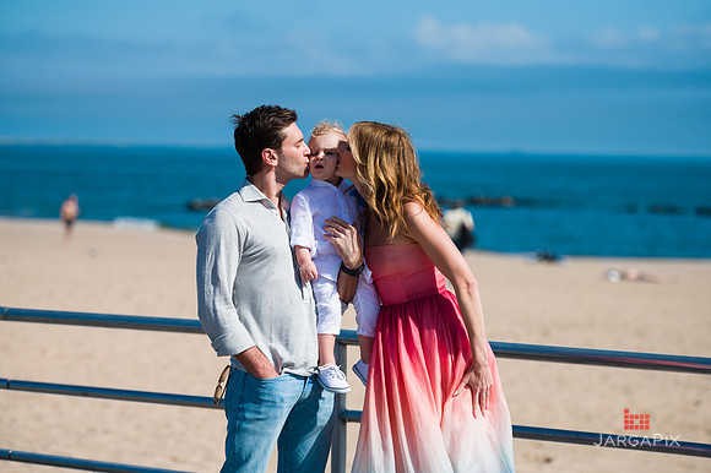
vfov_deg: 11.4
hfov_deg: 17.1
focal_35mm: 120
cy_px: 236
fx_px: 2369
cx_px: 356
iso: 200
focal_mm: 120
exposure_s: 1/5000
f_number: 3.2
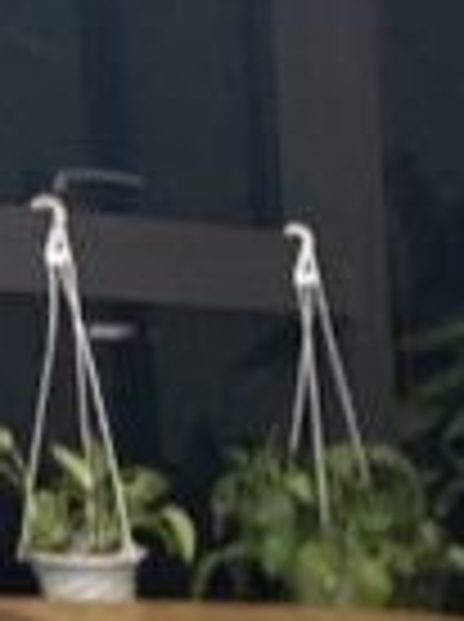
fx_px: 3388
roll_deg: -4.1
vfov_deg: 9.2
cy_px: 1557
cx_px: 1649
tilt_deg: -17.8
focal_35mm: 189
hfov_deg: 6.7
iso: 64
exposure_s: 1/100
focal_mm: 4.2
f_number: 1.6
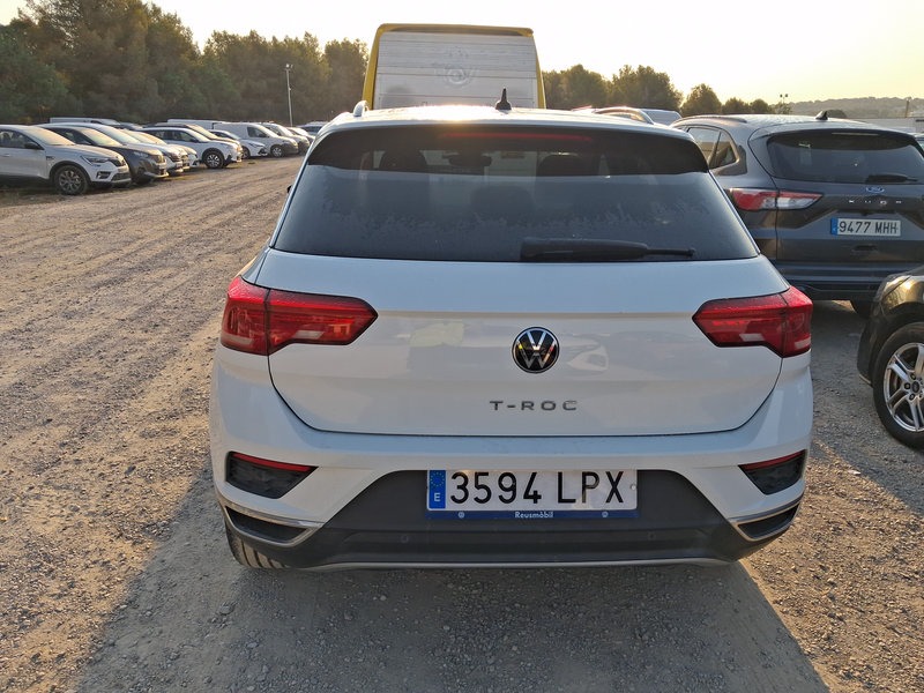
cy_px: 346
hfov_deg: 65.3
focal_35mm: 27
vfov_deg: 51.4
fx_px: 721
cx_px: 462
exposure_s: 1/439
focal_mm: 4
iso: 20
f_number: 1.8
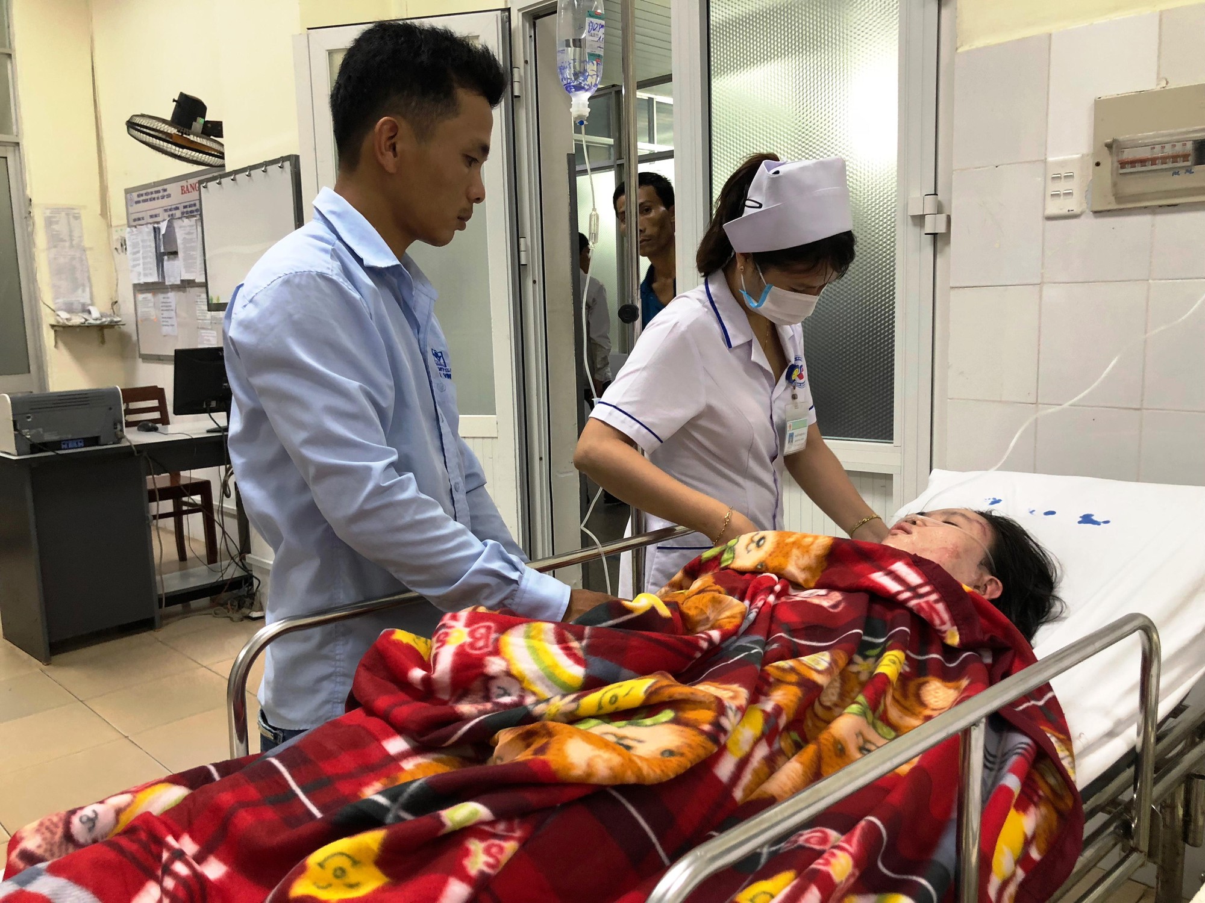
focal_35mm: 28
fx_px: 975
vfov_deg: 49.7
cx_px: 602
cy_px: 452
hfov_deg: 63.4
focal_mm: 4
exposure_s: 1/15
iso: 40
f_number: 1.8
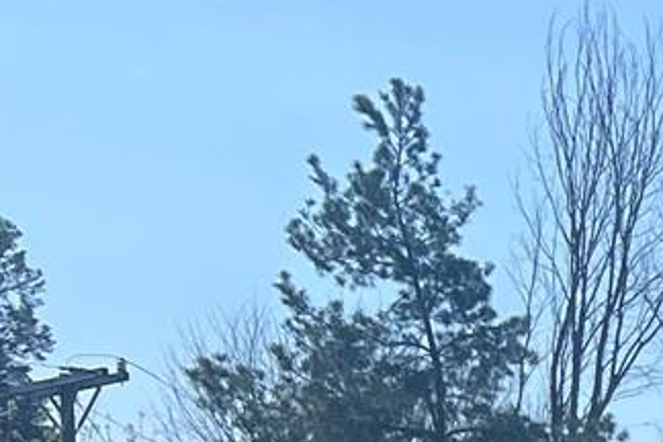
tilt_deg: -4.4
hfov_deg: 10.0
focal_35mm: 171
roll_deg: -0.1
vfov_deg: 7.3
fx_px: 3149
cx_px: 1752
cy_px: 1191
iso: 50
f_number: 1.5
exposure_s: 1/4831
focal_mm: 5.7
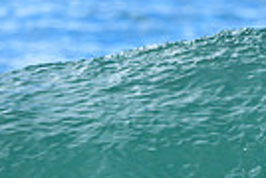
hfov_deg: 0.5
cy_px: 141
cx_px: 197
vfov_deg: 0.3
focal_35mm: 3957
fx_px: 29303
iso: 500
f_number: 6.3
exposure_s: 1/2500
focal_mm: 800
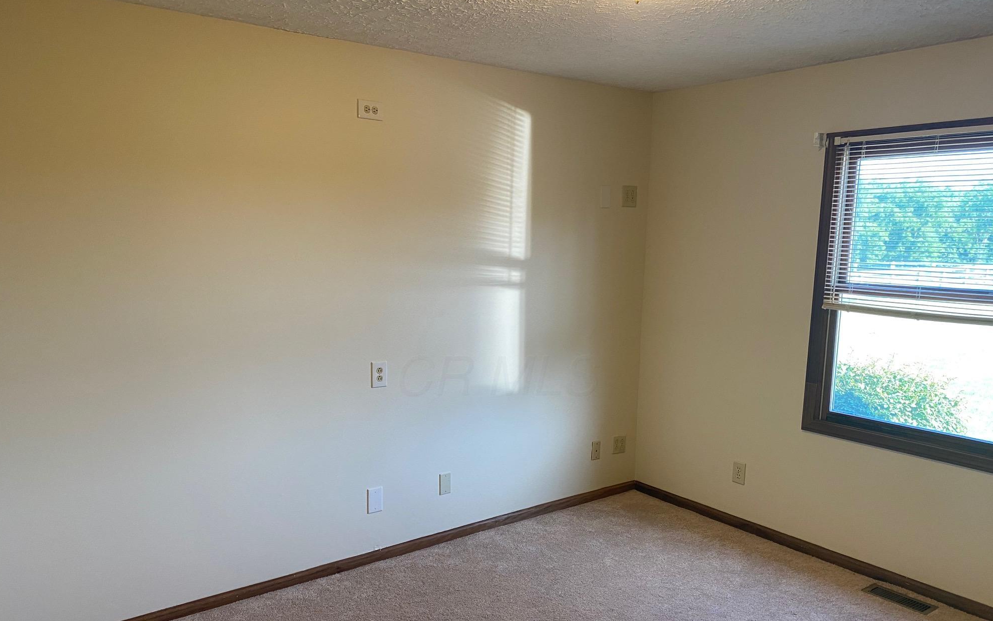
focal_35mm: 28
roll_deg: -1.0
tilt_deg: -10.8
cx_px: 499
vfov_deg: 44.3
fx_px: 758
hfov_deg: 66.5
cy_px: 375
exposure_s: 1/60
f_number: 1.8
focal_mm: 4.25
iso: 100
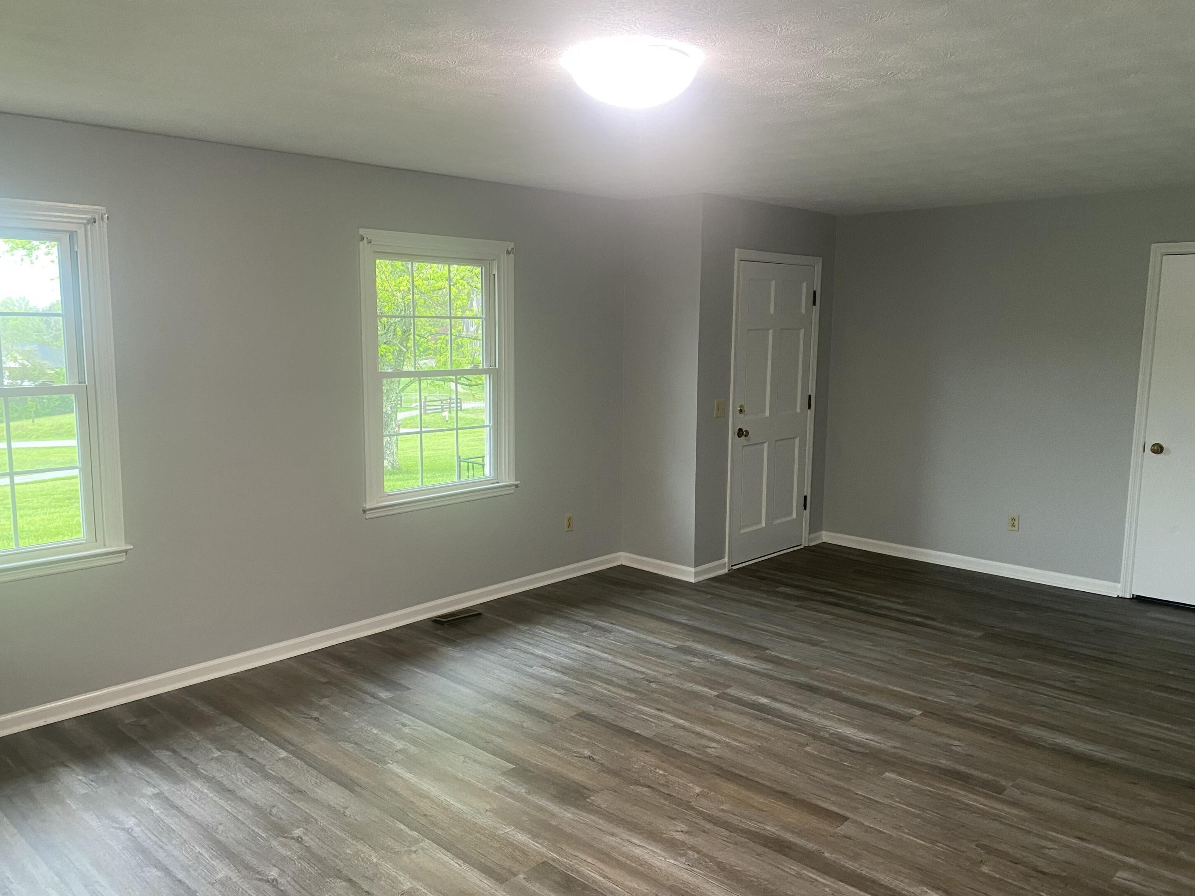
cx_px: 577
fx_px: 932
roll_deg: +0.4
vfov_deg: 51.4
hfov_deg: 65.3
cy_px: 460
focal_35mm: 27
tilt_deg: -8.4
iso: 160
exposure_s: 1/60
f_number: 1.8
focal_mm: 4.25
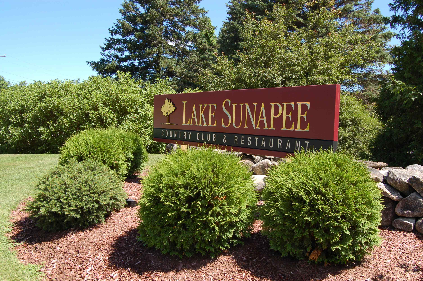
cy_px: 140
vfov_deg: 34.1
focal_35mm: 39
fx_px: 458
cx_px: 212
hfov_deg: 49.6
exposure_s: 1/200
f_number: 7.1
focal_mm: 26
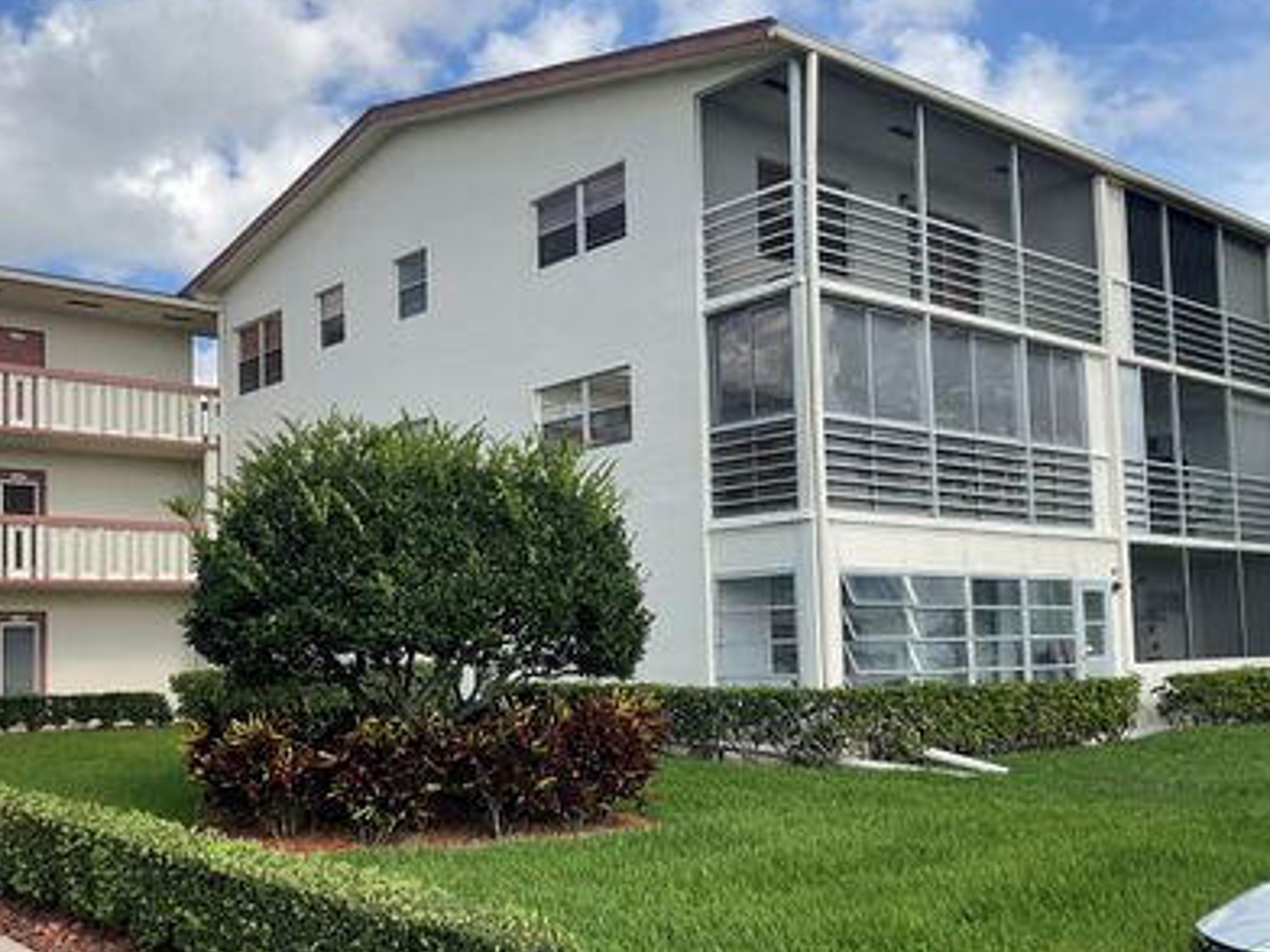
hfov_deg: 49.8
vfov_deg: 38.5
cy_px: 562
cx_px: 499
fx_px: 1357
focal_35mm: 37
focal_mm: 3
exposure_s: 1/1279
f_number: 1.8
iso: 16
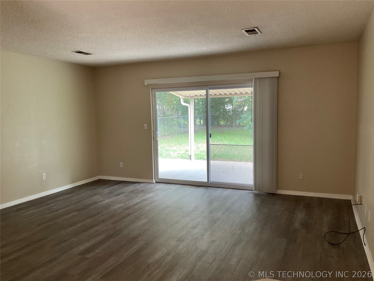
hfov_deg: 61.7
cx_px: 187
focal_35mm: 29
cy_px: 140
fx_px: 313
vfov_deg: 48.2
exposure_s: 1/60
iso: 160
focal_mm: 3
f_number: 1.8
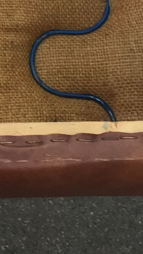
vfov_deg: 13.2
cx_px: -129
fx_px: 1045
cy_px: -118
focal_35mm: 155
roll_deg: -2.1
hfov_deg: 7.6
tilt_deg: -44.2
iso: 40
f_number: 2.2
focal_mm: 4.15
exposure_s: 1/100
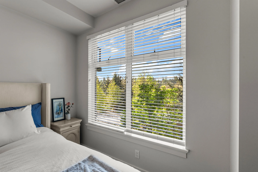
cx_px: 129
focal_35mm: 16
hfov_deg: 96.7
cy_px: 86
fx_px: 115
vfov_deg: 73.8
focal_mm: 16
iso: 400
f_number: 9
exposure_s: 1/30
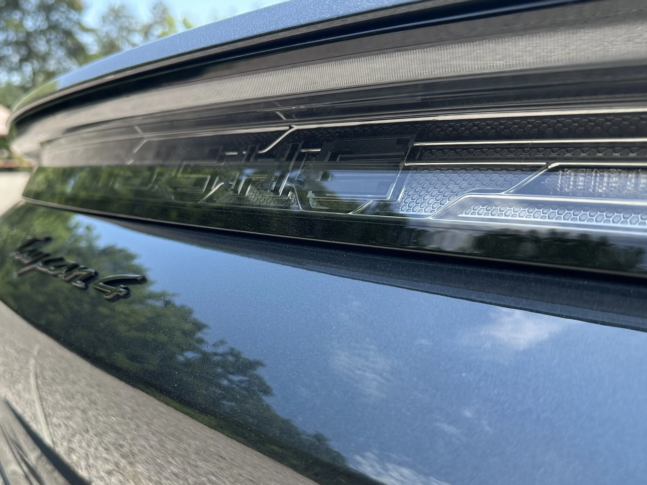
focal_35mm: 32
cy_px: 300
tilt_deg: -13.1
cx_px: 275
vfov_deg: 43.8
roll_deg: +1.4
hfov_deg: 56.6
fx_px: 598
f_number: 1.78
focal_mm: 6.86
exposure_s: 1/829
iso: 80
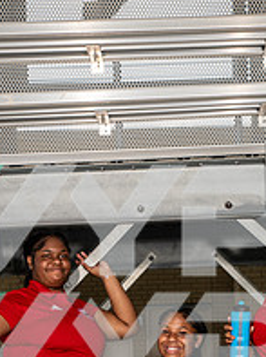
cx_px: 165
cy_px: 350
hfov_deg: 16.7
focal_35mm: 88
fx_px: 905
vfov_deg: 21.6
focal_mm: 40
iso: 200
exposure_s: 1/320
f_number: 7.1
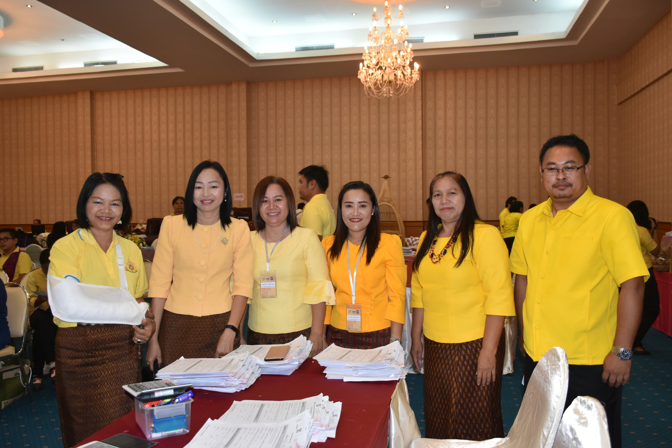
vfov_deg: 40.0
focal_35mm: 33
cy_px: 224
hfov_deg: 57.2
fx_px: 616
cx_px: 336
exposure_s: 1/60
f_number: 3.5
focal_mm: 22
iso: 800
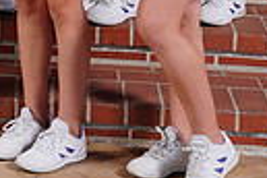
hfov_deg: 10.1
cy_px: -218
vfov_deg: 6.6
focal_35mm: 198
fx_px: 1468
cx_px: -97
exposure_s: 1/200
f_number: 6.3
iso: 200
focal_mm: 44
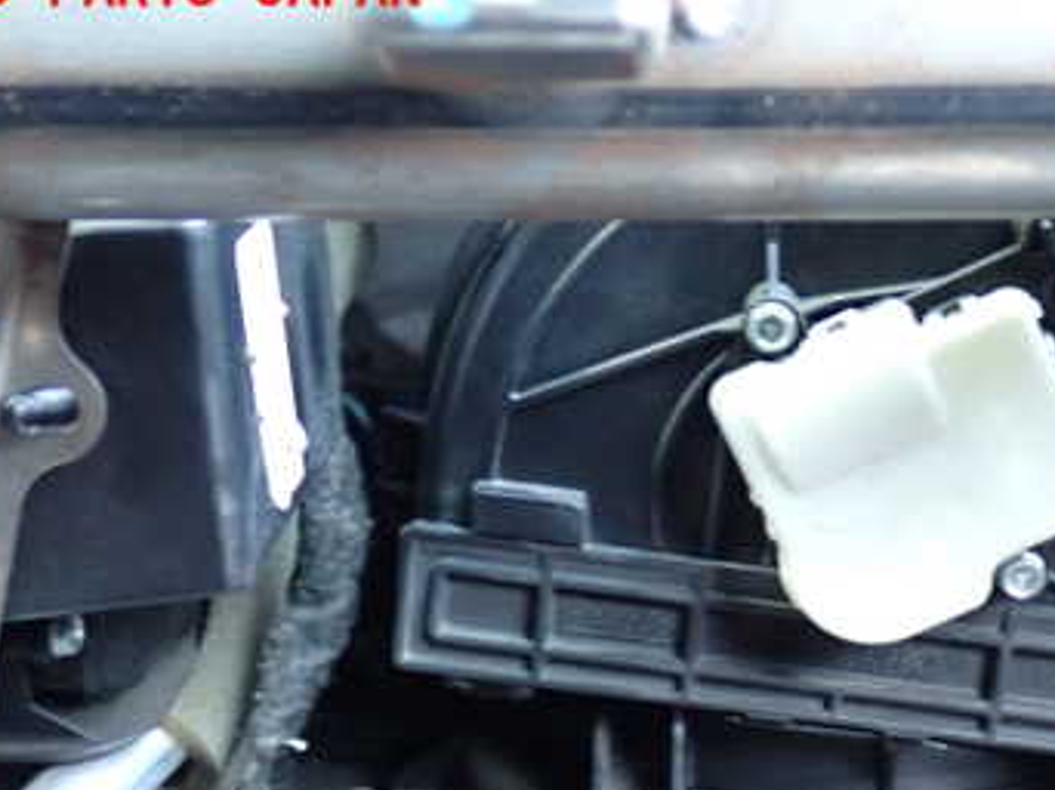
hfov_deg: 26.7
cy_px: 642
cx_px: 787
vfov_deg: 20.2
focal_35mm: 72
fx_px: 2193
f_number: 2.8
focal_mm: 7.31
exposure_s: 1/10
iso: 800
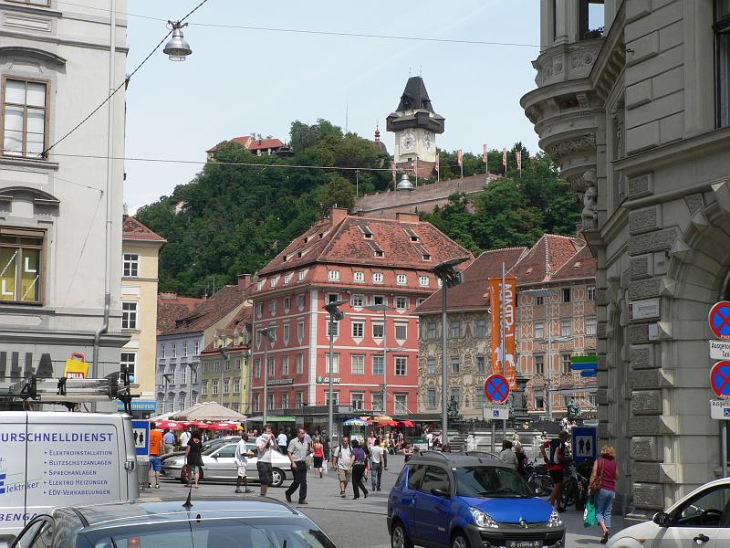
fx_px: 1434
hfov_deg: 28.6
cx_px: 365
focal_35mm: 68
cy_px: 274
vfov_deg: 21.6
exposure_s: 1/500
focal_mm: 11.4
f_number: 5.6
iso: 80
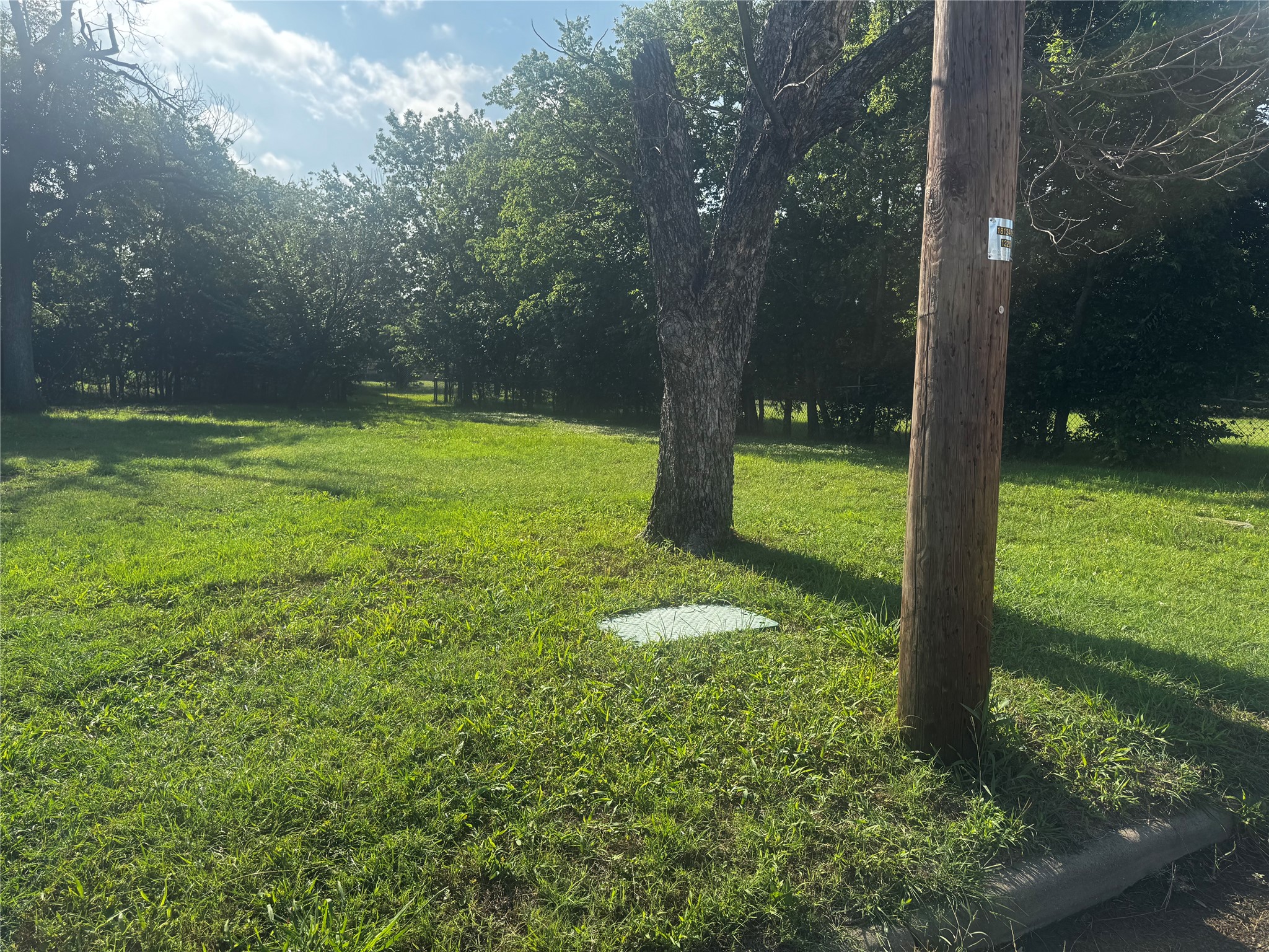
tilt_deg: -5.9
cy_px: 476
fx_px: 880
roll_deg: -1.1
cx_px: 634
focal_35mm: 24
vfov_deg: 56.8
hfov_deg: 71.6
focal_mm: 6.76
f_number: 1.78
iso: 80
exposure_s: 1/2174
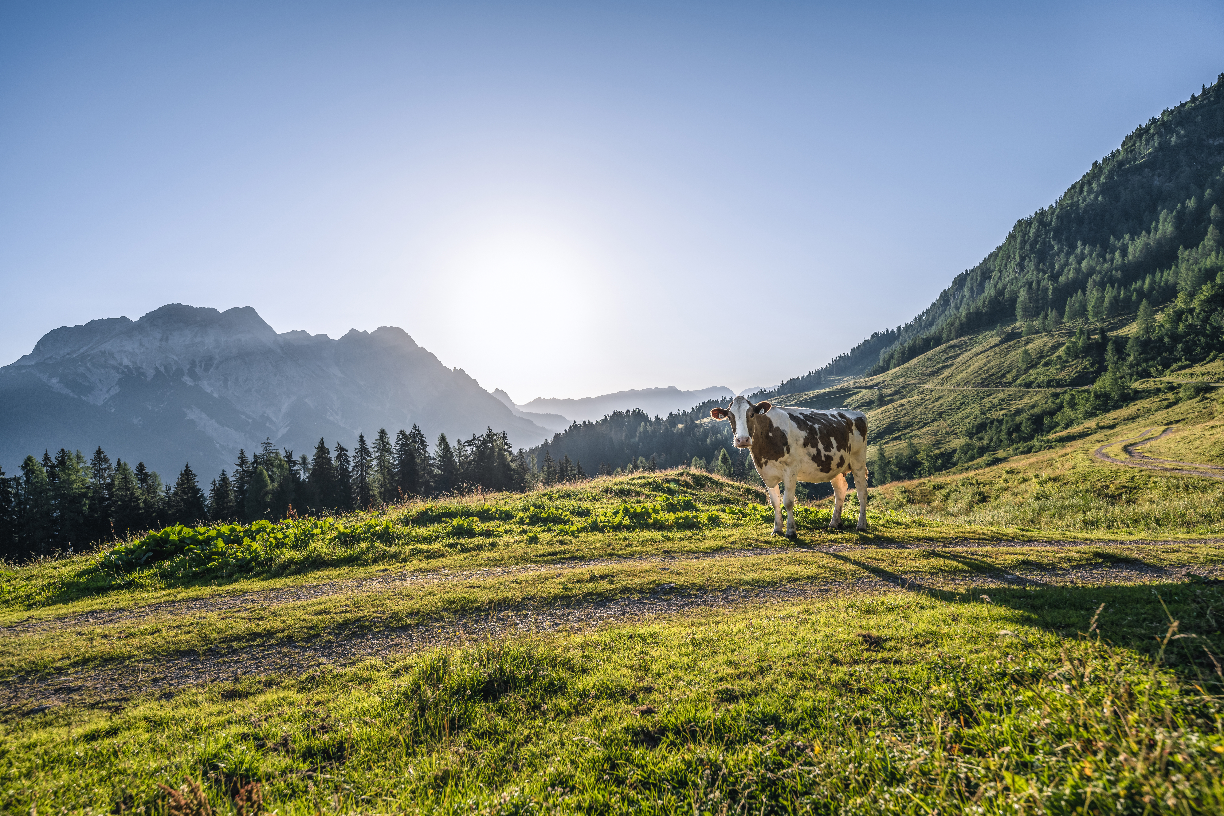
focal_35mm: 18
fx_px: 629
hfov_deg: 88.4
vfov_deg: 65.9
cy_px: 408
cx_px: 612
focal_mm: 18.5
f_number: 4.5
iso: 125
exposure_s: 1/1600
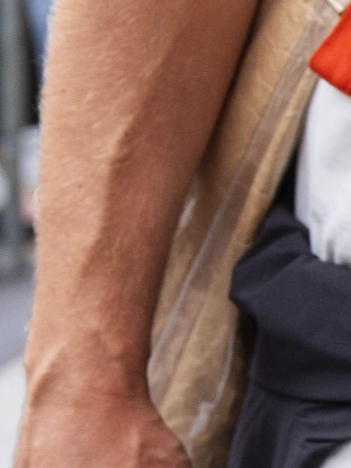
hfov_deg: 5.3
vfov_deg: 7.6
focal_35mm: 261
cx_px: 1101
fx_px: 3529
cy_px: 52
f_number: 4
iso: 400
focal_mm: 38
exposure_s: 1/640
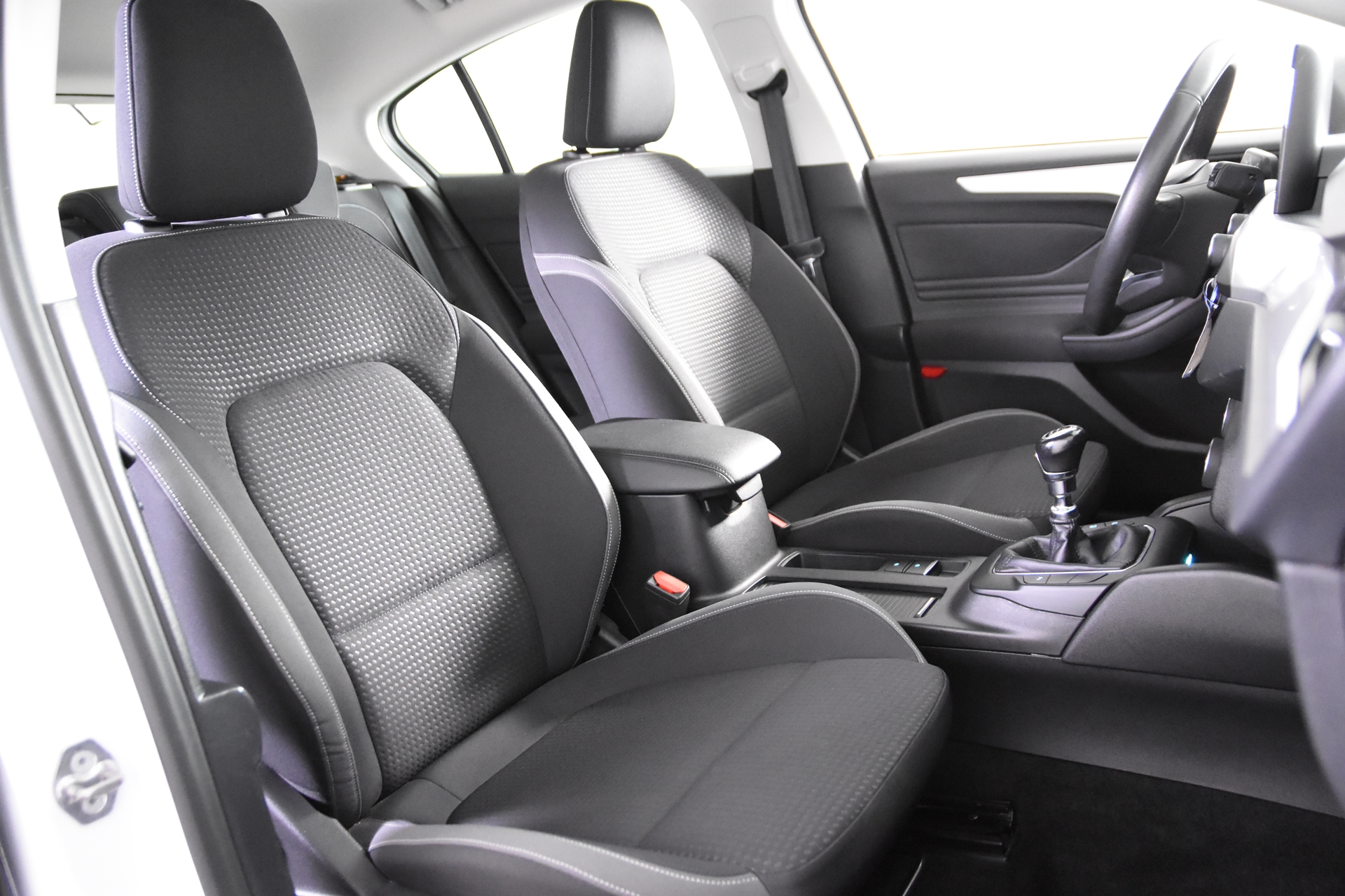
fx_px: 1121
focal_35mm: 30
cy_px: 448
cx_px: 672
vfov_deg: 43.6
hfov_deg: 61.9
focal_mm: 20
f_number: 2.8
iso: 6400
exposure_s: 1/30
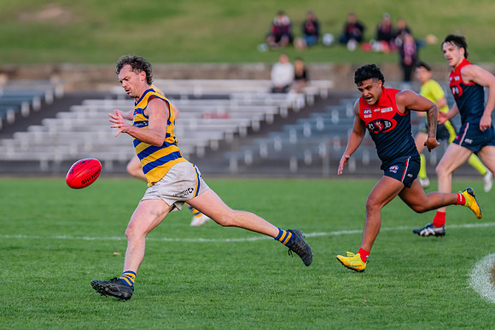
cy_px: 184
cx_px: 185
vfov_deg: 3.3
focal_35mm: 413
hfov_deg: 5.0
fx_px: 5676
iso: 1250
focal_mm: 330
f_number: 4
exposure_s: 1/1250
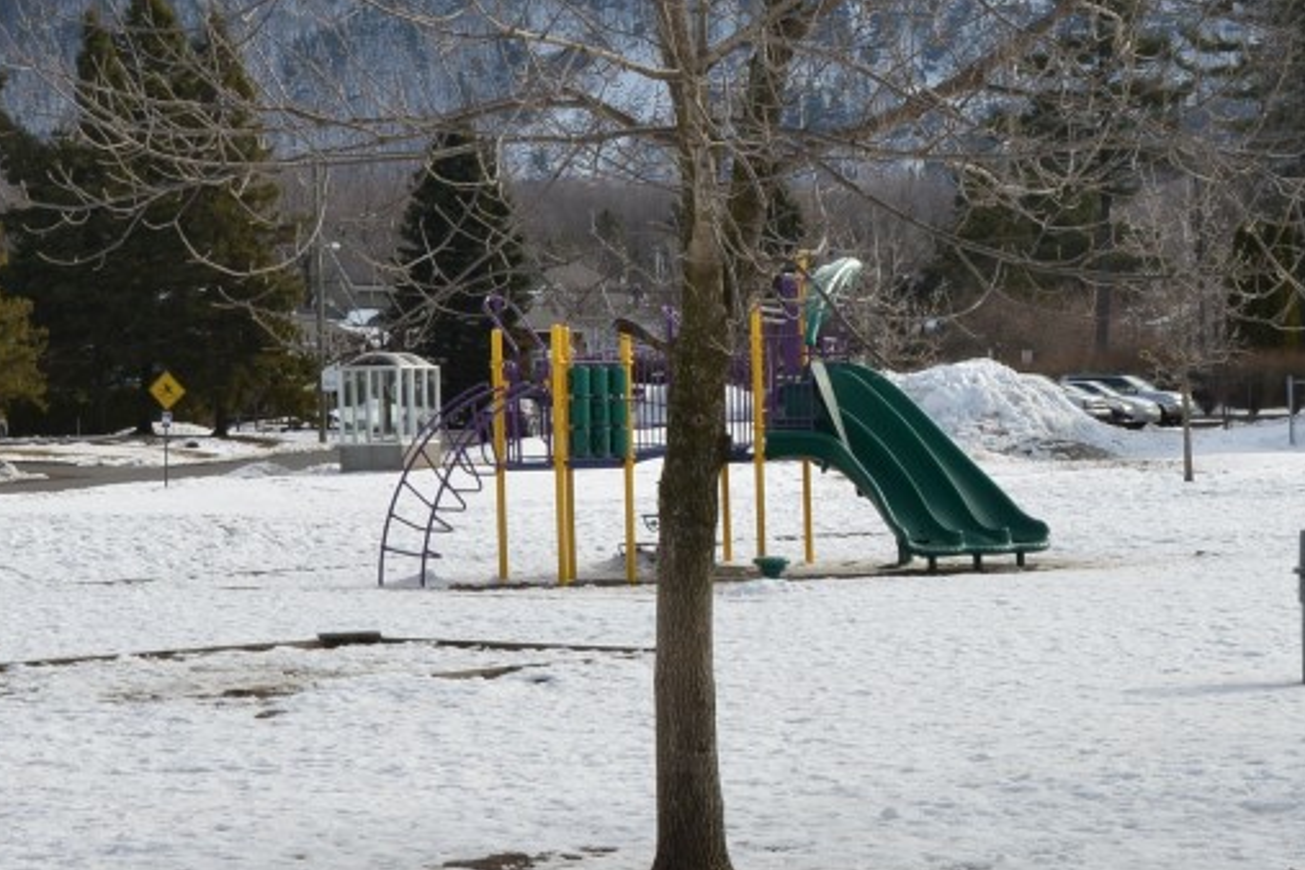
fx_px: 3588
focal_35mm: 99
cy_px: 499
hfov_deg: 20.6
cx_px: 816
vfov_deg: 13.8
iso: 250
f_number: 13
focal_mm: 31
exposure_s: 1/320
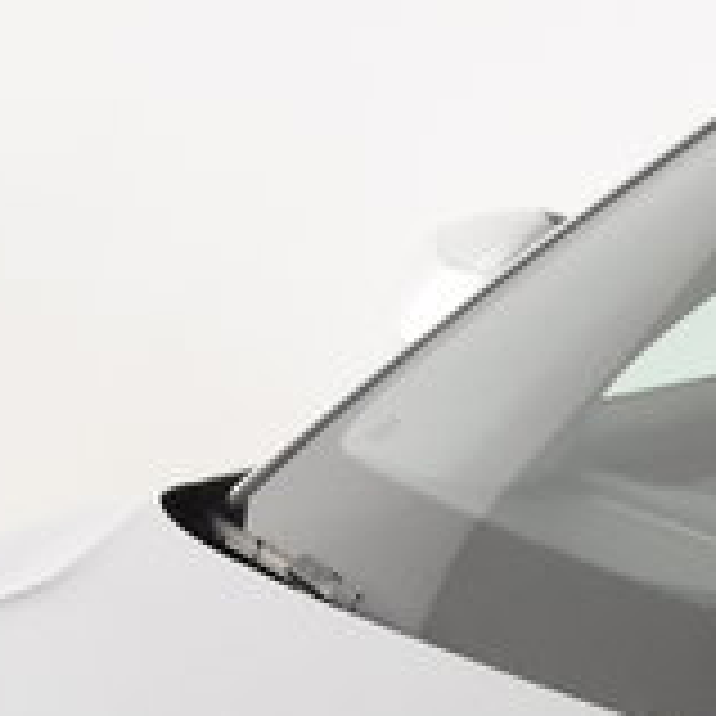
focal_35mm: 246
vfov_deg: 6.9
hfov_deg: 7.0
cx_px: 1157
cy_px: 1371
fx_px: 5757
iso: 1600
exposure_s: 1/60
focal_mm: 24
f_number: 4
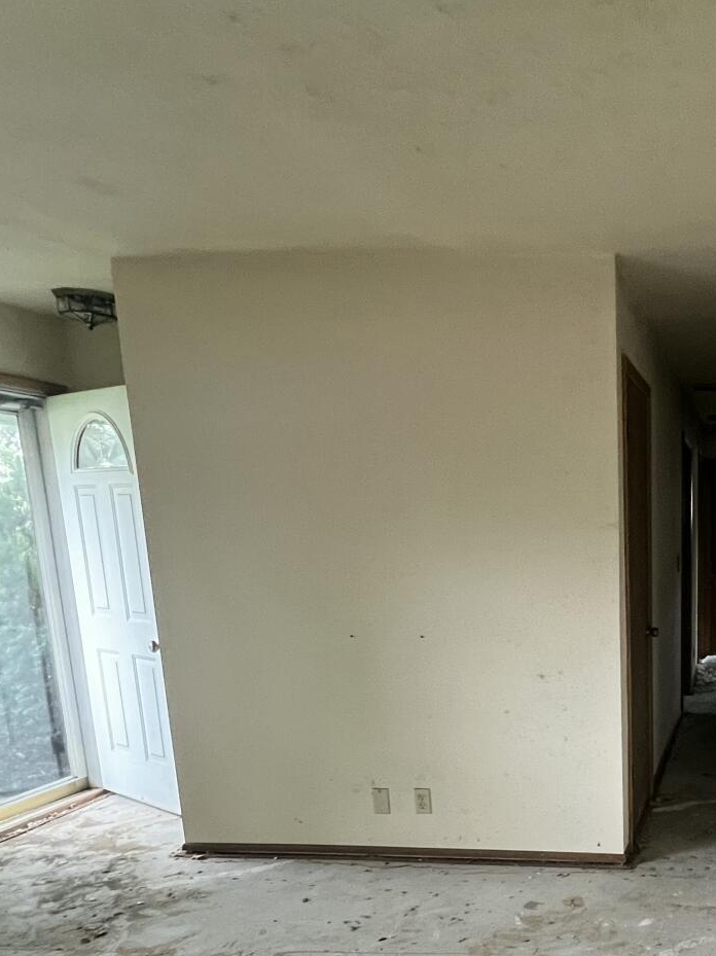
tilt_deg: -11.1
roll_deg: -0.2
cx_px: 710
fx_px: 773
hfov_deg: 43.0
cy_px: 693
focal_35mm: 28
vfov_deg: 60.7
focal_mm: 1.57
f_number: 1.8
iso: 500
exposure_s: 1/60
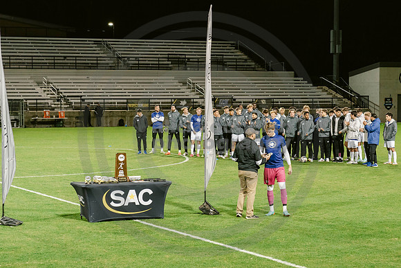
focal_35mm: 103
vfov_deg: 13.3
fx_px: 1148
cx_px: 244
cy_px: 159
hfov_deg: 19.8
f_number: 4.5
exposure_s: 1/200
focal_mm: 70
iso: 2000
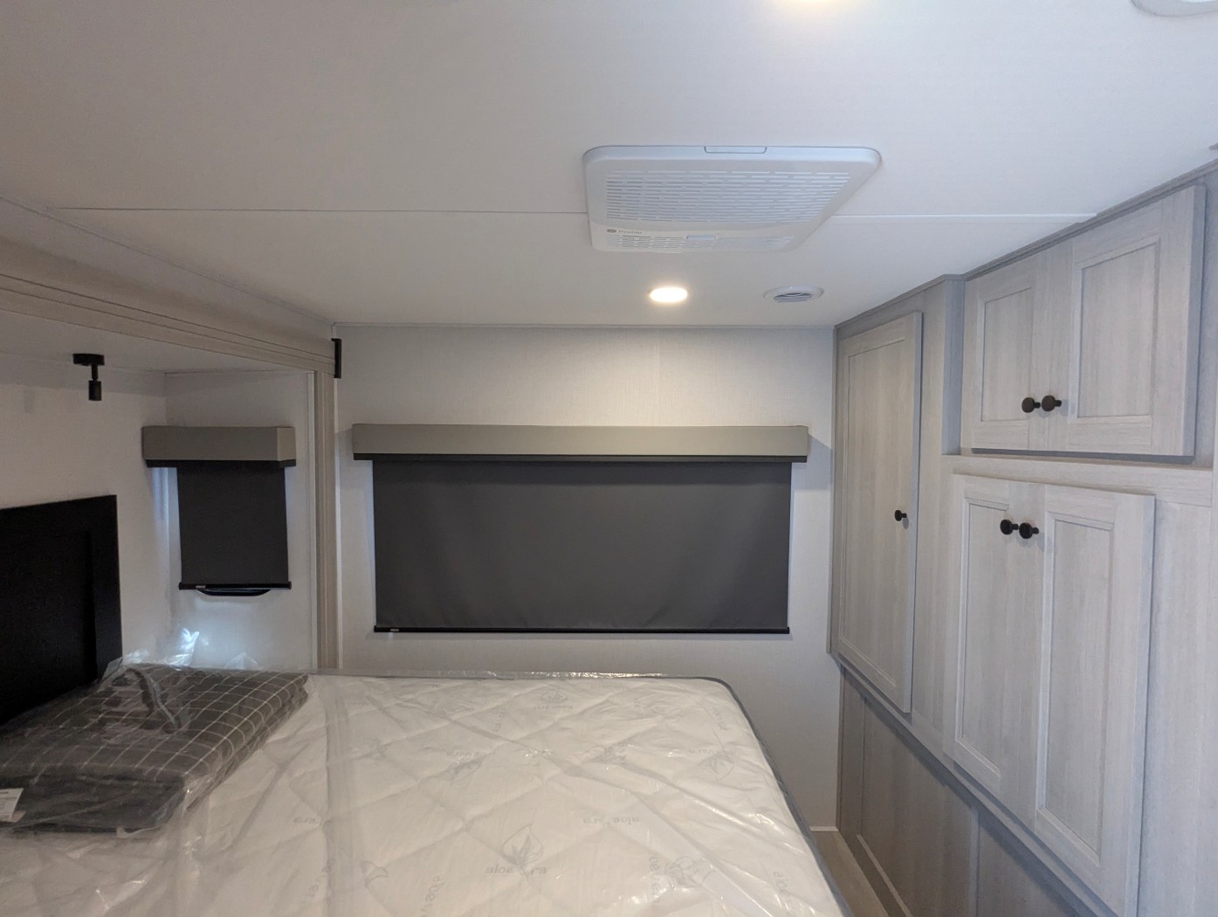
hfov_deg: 94.4
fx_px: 564
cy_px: 458
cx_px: 609
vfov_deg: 78.2
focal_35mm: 16
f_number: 2.2
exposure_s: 1/67.9
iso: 620
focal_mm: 2.35
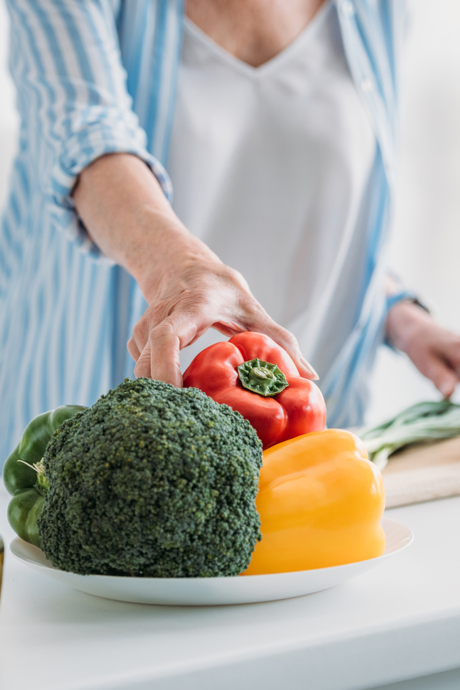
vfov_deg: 15.8
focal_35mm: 130
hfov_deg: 10.5
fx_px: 2493
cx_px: 315
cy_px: 343
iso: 250
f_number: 4
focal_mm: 86
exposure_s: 1/200
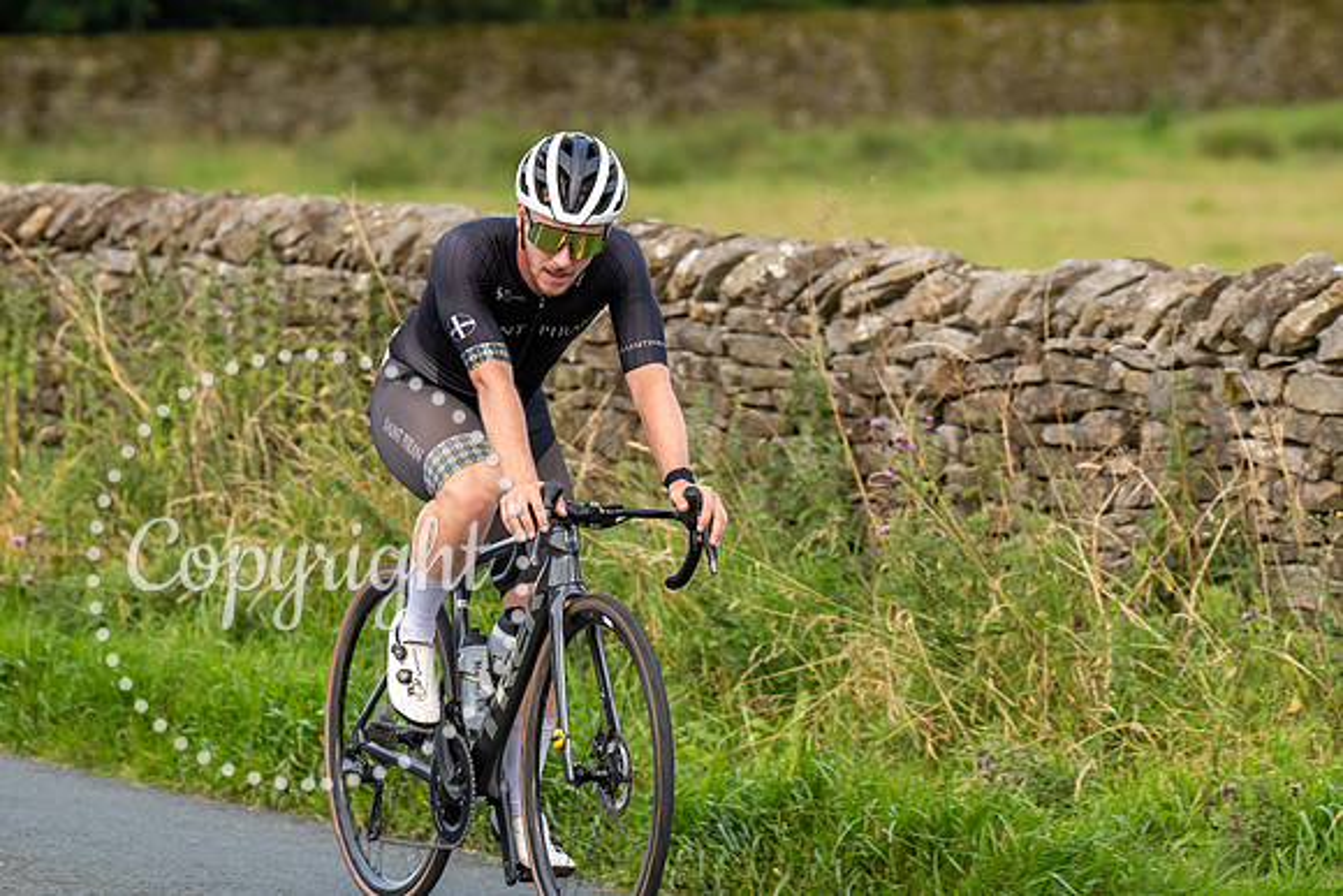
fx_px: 9418
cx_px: 555
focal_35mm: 252
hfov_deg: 8.2
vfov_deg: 5.4
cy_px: 231
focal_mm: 170
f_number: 4.5
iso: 320
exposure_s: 1/800
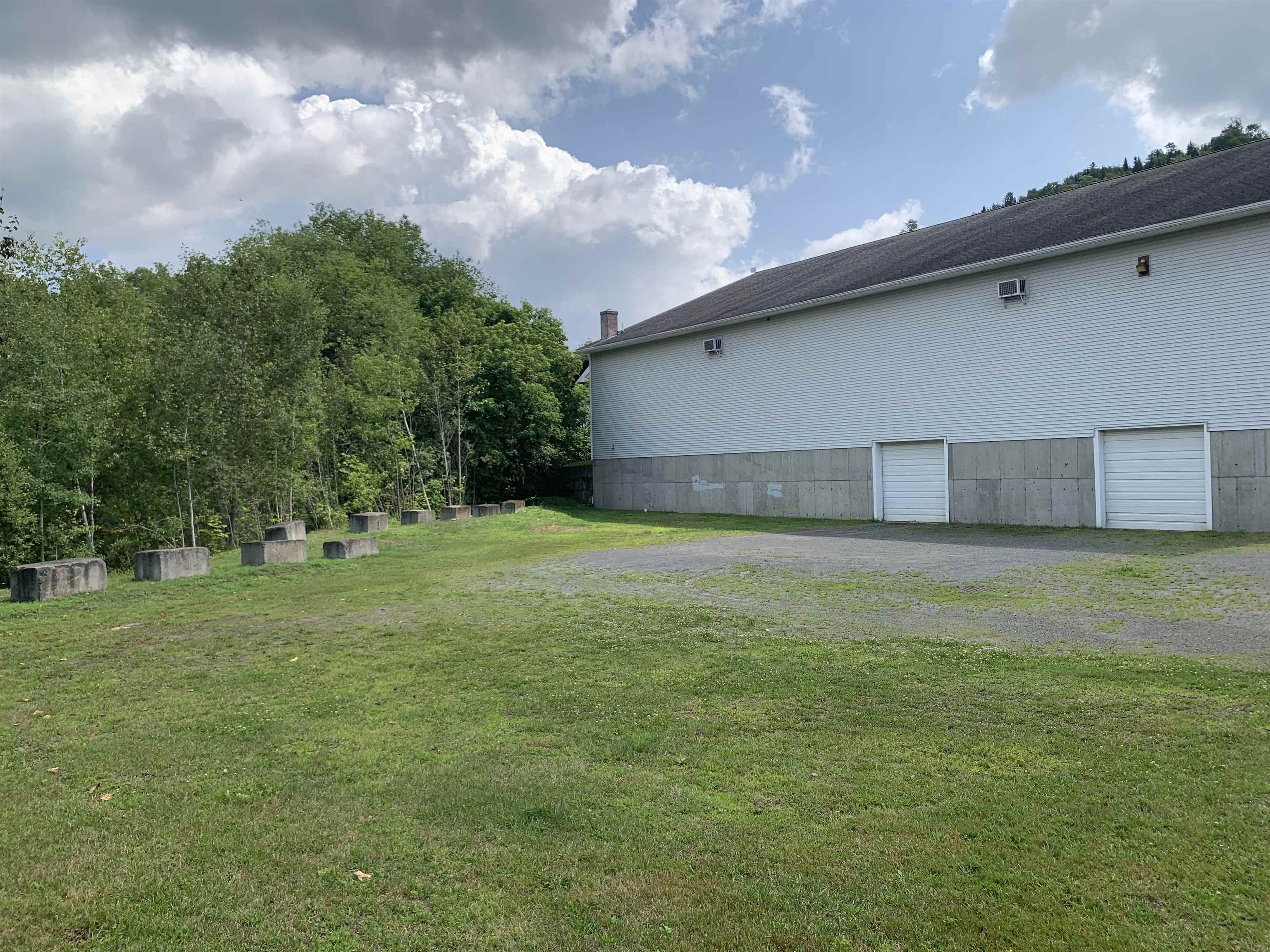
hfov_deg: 67.3
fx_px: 954
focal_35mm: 26
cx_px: 635
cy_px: 476
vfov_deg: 53.1
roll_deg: +3.5
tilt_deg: -1.4
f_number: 1.8
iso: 25
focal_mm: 4.25
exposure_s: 1/1812
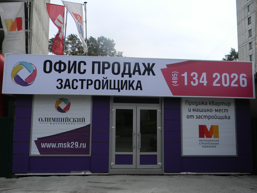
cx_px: 128
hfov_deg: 51.4
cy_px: 96
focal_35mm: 36
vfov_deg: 39.7
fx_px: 267
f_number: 3.7
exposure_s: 1/670
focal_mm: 6.4
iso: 80
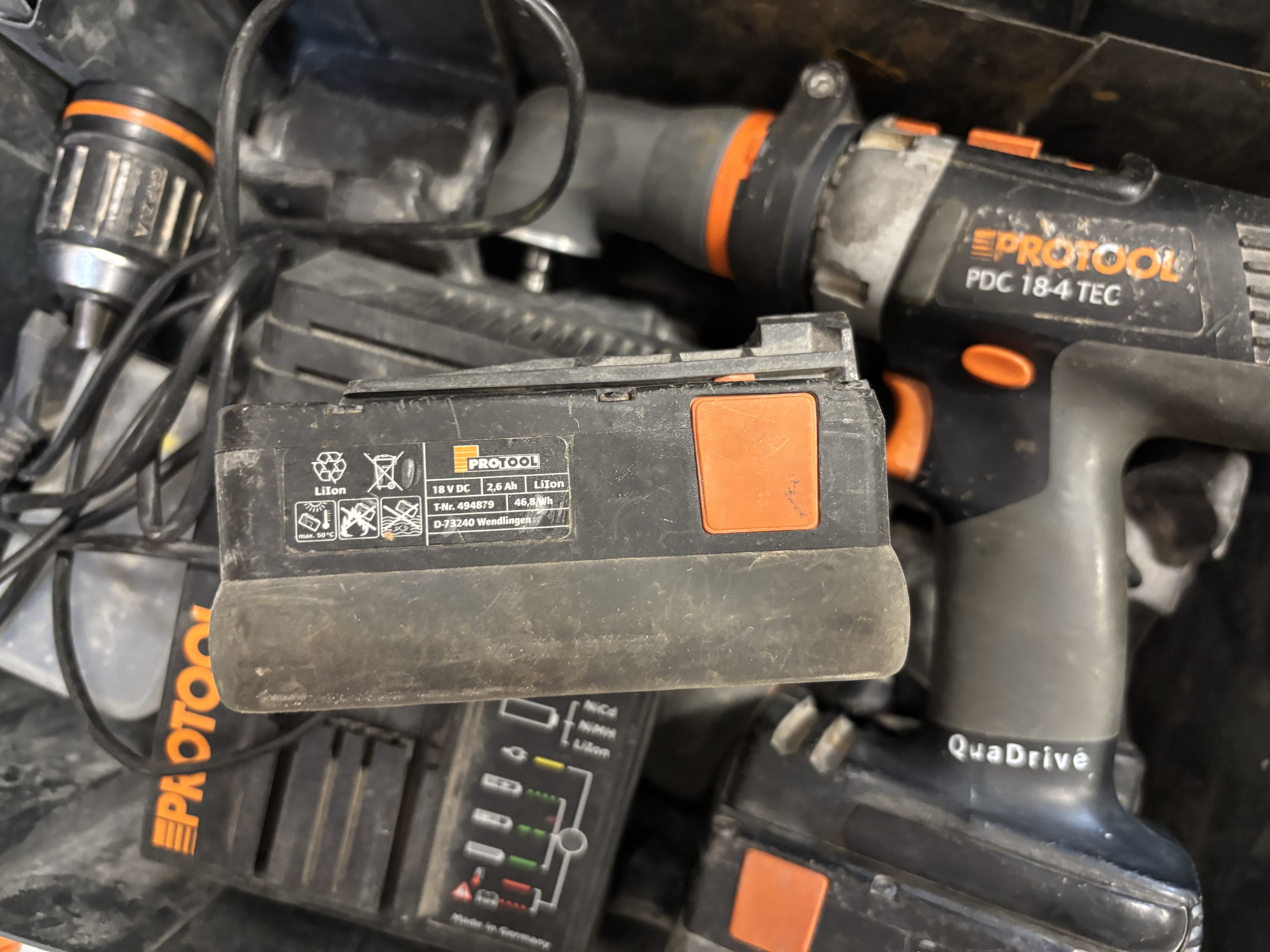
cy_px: 476
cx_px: 635
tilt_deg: -85.5
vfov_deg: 53.1
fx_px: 954
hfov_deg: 67.3
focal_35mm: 26
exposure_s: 1/25
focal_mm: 5.96
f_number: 1.6
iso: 500
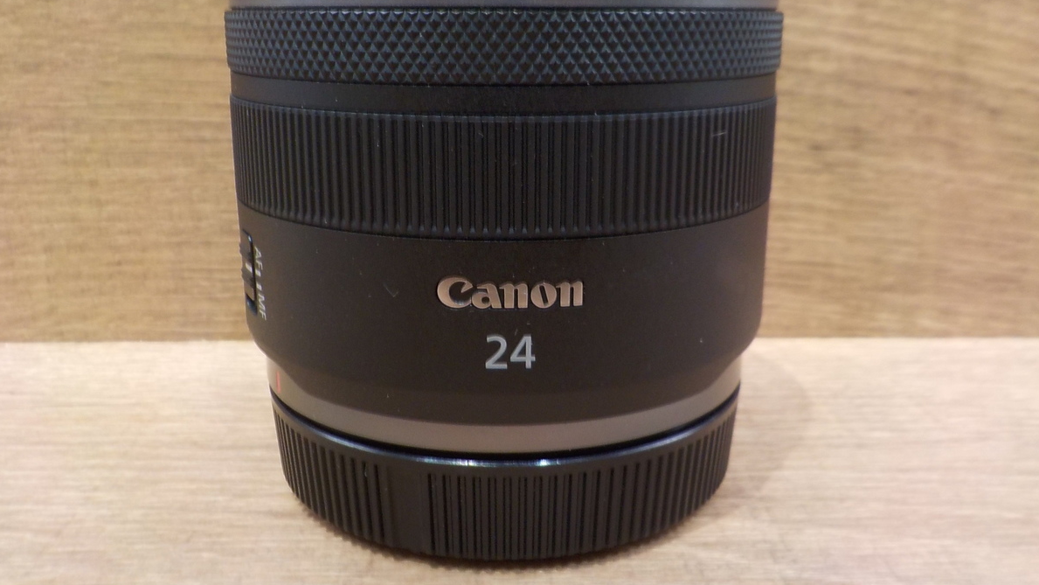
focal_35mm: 33
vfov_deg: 35.5
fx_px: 909
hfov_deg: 59.5
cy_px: 226
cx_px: 520
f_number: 3.3
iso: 180
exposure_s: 1/30
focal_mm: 4.1
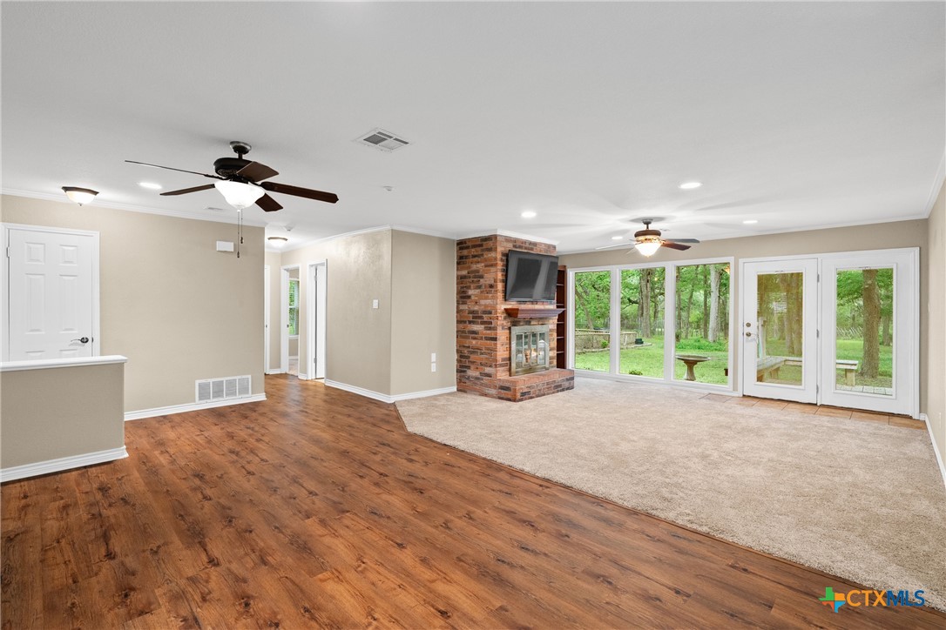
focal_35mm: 16
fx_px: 420
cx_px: 473
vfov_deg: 73.7
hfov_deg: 96.7
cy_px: 315
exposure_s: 1
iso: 800
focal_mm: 16
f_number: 8
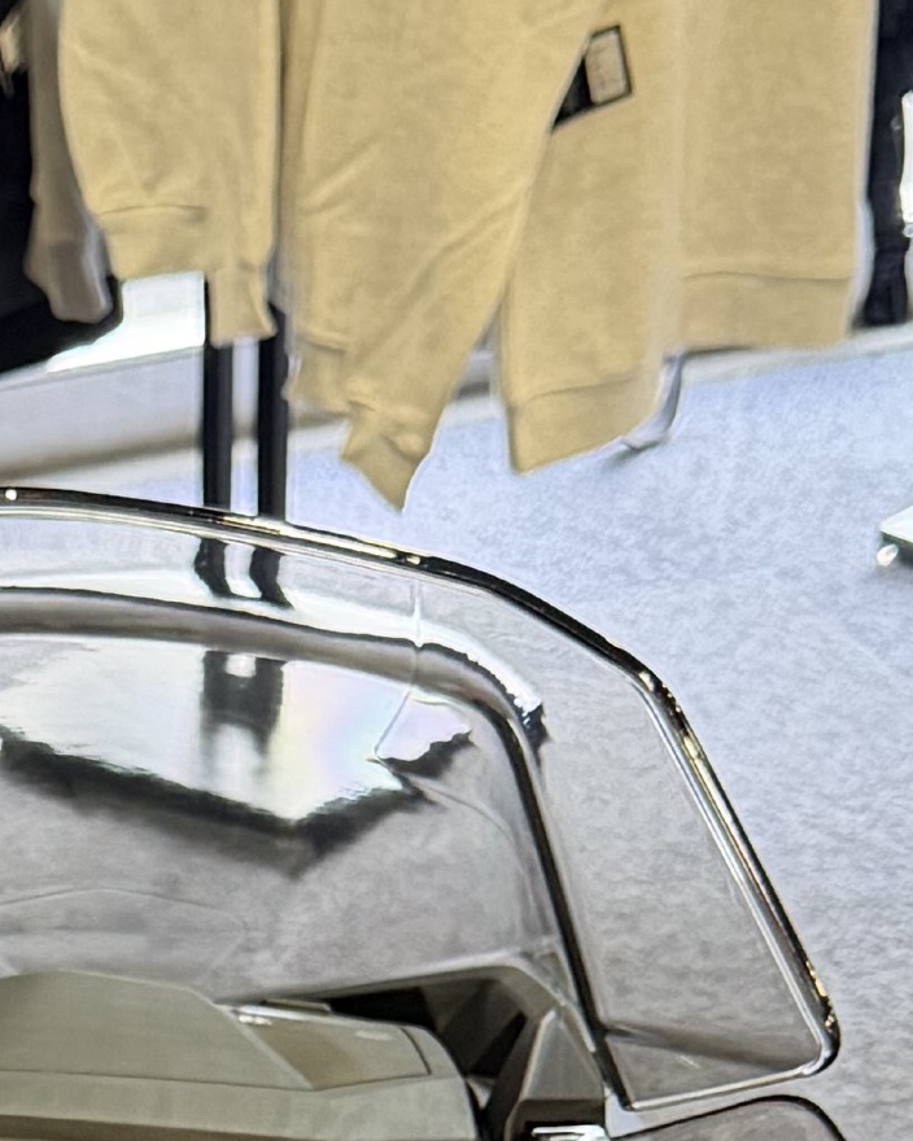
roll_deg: +5.1
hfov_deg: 12.7
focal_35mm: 118
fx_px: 3986
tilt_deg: -35.9
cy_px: 1562
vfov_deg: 15.4
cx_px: -246
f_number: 1.78
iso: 500
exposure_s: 1/60
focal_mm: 6.76
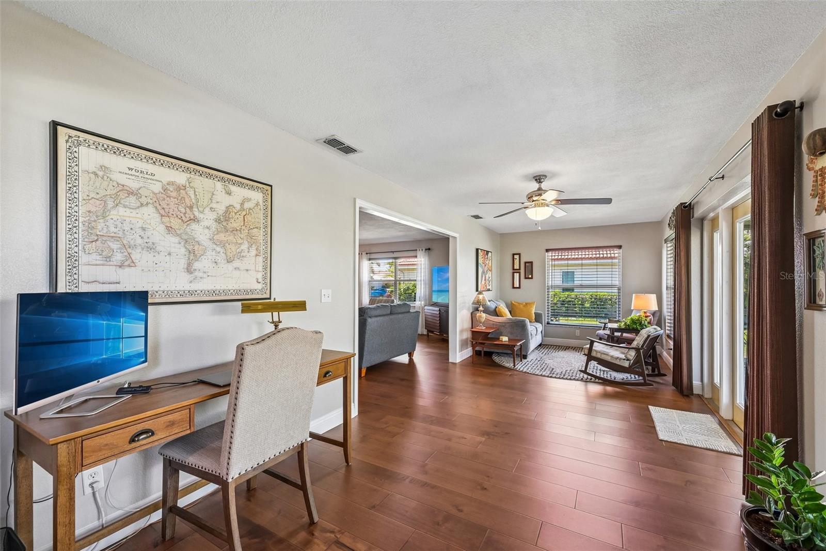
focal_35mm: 14
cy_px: 276
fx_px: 321
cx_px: 413
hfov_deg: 104.3
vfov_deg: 81.2
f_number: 8
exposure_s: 1/40
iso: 400
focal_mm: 14
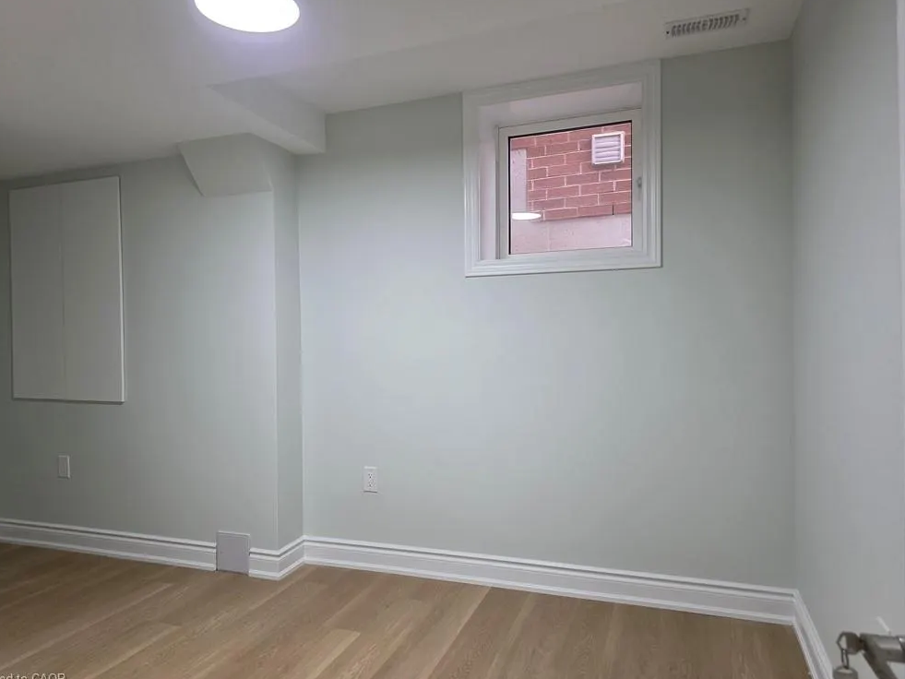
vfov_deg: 56.8
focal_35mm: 24
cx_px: 435
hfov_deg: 71.6
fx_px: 628
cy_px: 333
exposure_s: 1/120
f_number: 1.7
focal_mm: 6.3
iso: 250
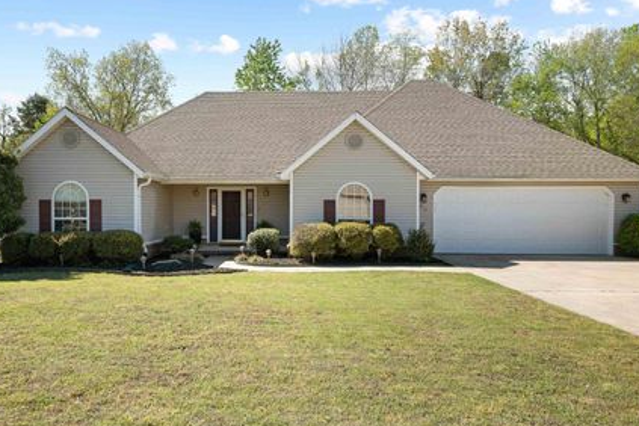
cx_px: 310
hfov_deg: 69.4
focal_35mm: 26
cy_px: 214
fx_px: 461
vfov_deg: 49.6
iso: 100
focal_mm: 22
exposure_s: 1/80
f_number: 8
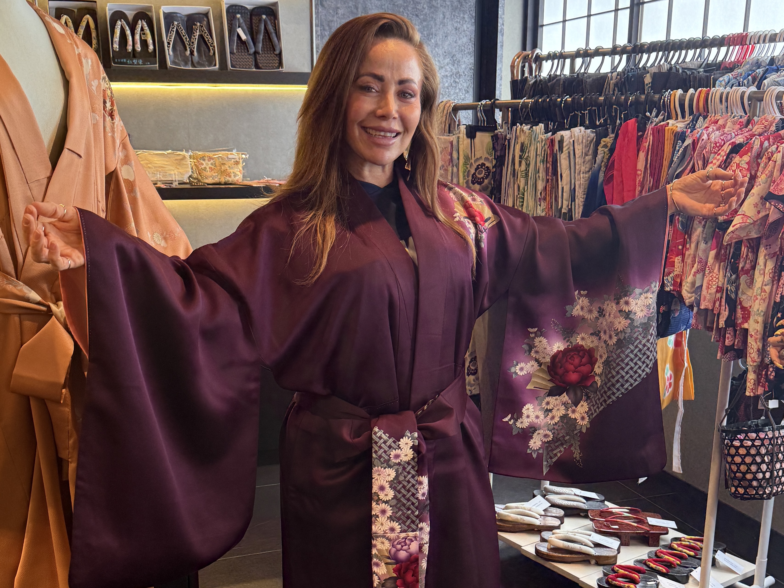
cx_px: 392
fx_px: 544
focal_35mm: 24
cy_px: 294
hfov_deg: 71.6
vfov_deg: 56.8
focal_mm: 6.76
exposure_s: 1/50
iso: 200
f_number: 1.78
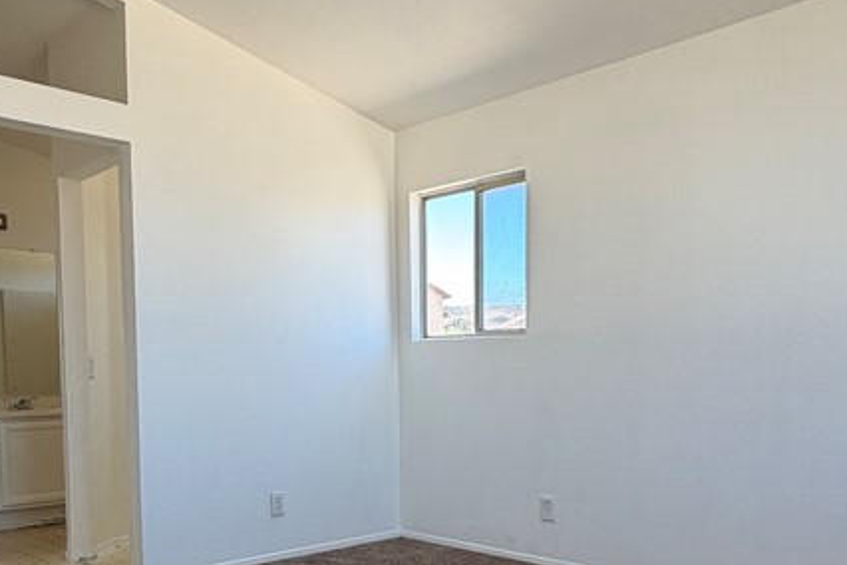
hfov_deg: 54.4
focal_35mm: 35
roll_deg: +1.1
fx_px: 823
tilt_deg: -2.8
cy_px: 424
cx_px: 447
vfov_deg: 36.9
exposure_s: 1/121
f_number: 2.2
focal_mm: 2.22
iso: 64
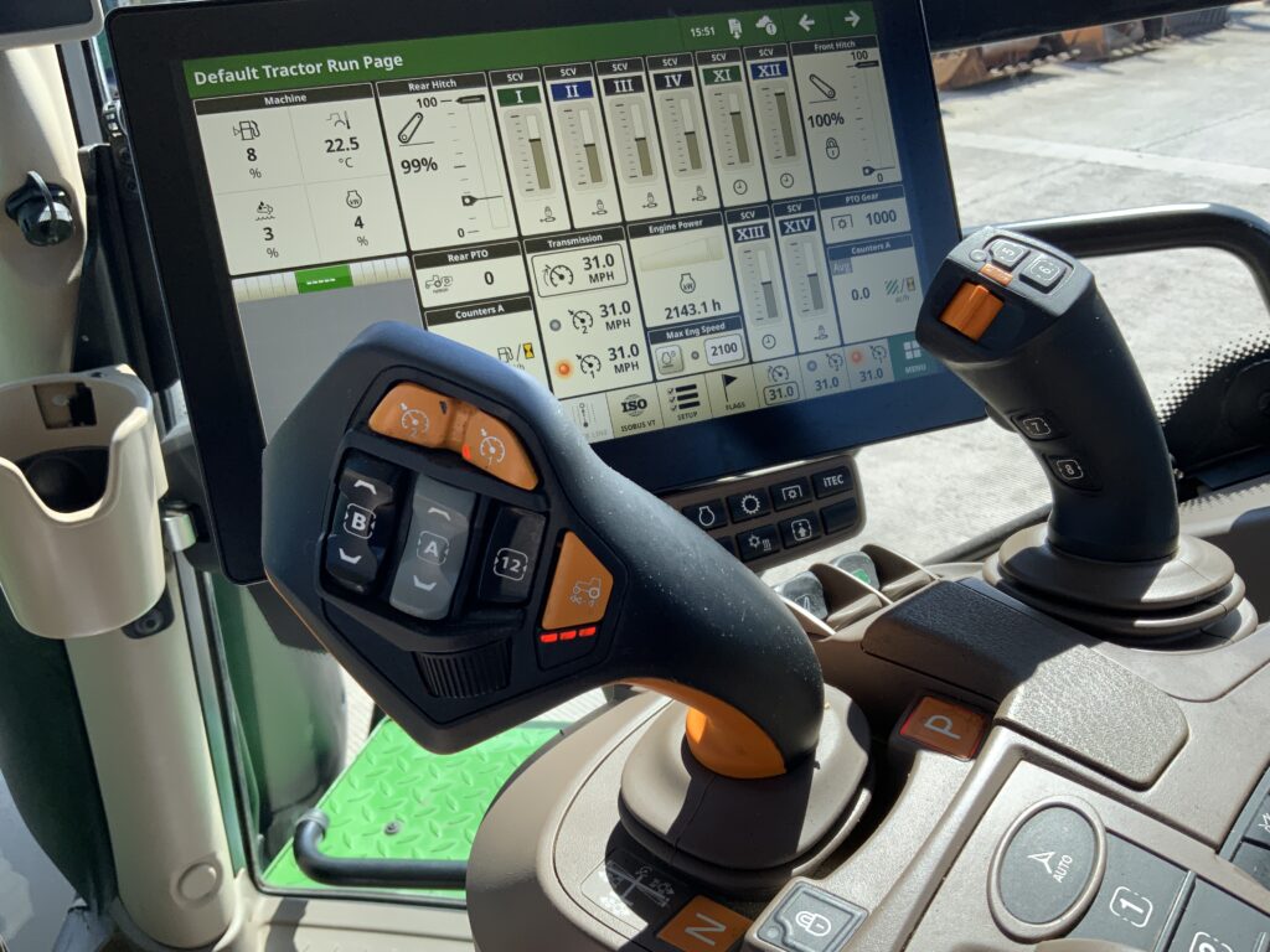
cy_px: 476
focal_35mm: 29
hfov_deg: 61.7
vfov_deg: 48.2
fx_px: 1064
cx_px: 635
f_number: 1.8
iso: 16
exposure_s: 1/432
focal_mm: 3
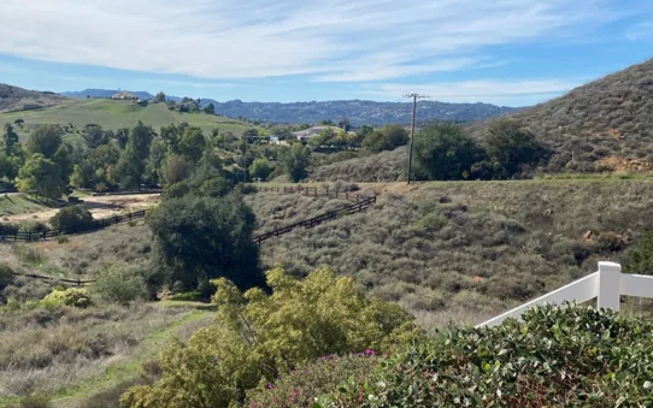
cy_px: 148
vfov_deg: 33.4
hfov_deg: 51.4
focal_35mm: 38
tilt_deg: -3.0
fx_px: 676
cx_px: 286
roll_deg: -2.9
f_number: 1.8
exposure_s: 1/4115
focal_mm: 4.25
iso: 32
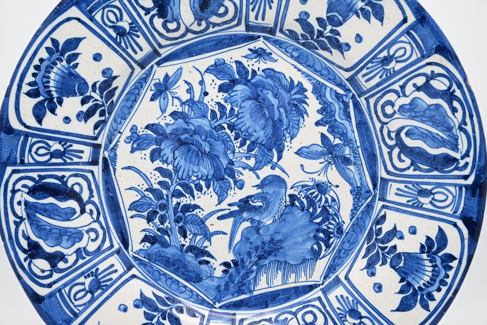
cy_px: 162
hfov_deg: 32.9
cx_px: 244
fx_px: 825
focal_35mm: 61
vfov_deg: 22.3
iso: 100
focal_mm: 61
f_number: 10
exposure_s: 1/25
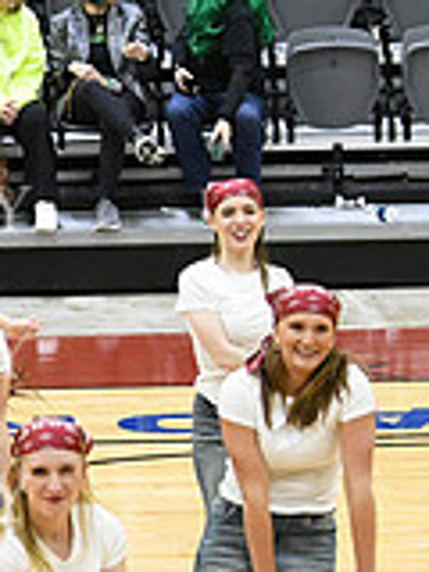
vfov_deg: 5.4
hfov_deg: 4.0
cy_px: 570
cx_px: -486
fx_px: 6064
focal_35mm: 367
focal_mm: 70
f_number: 4
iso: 5000
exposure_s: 1/250
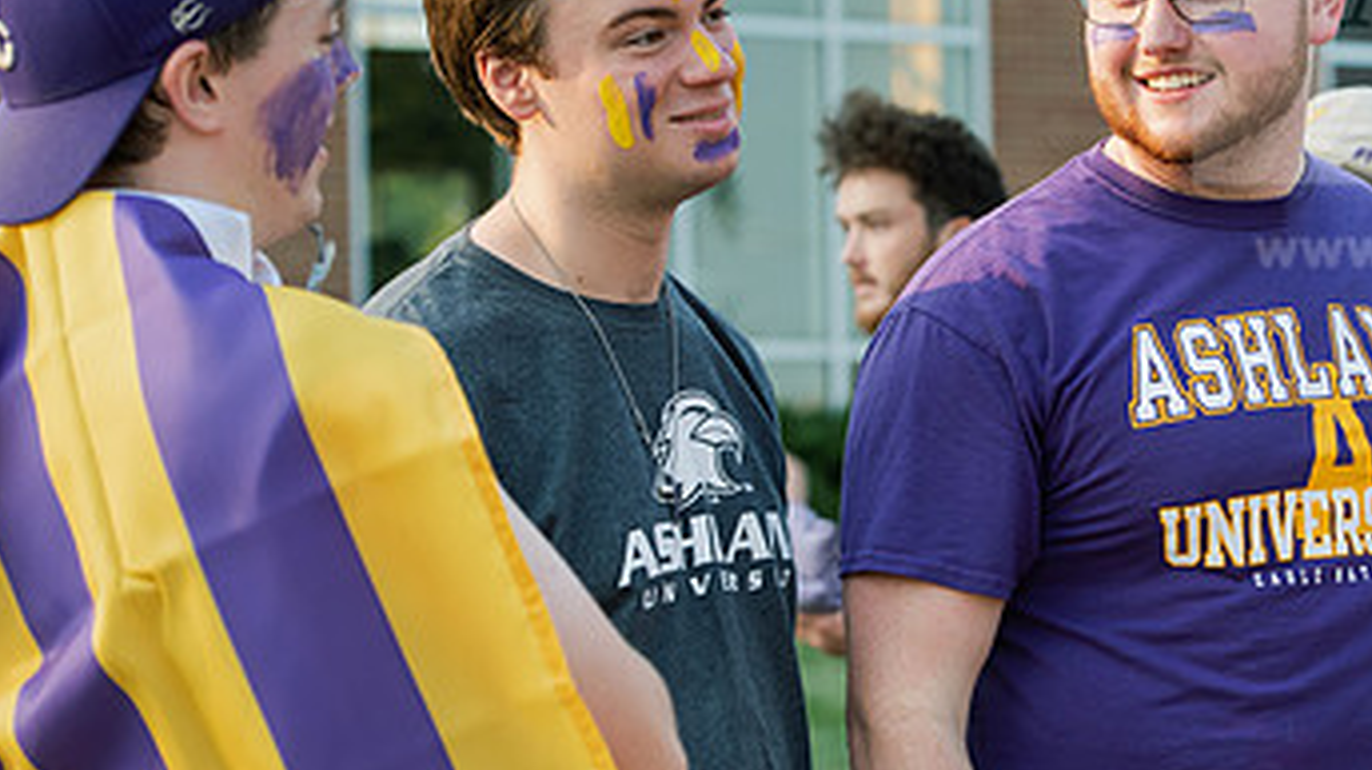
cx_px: 1073
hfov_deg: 13.5
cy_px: 333
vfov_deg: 7.6
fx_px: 5781
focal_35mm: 159
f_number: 5
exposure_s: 1/500
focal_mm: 90
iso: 400
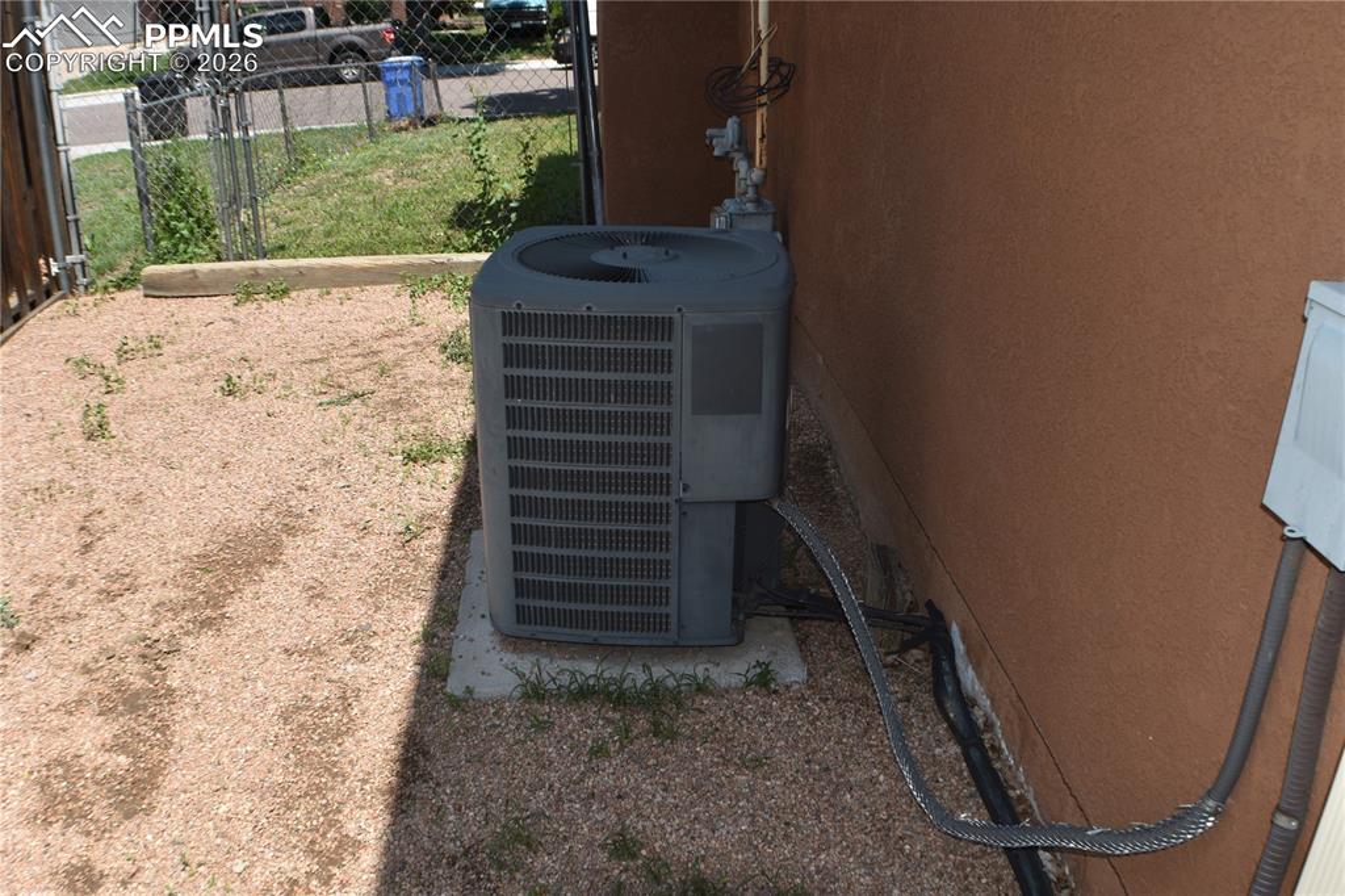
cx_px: 672
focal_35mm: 40
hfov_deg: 47.9
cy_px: 448
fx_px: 1513
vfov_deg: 33.0
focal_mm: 27
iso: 100
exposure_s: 1/200
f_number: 9
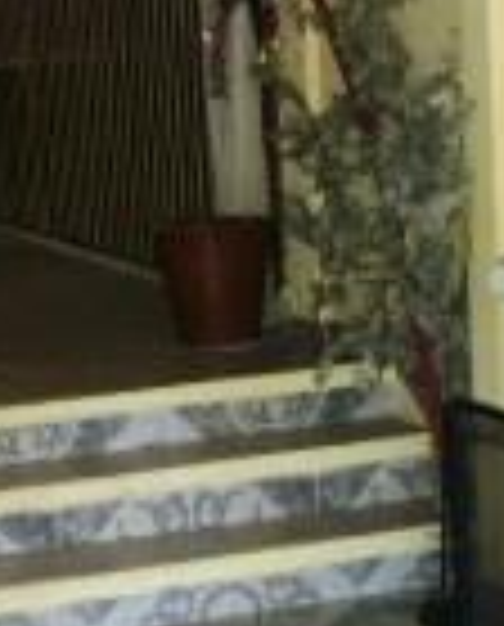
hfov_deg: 13.3
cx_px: 405
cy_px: 387
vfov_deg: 16.5
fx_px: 2153
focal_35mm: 116
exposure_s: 1/30
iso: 200
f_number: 2.8
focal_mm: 6.1
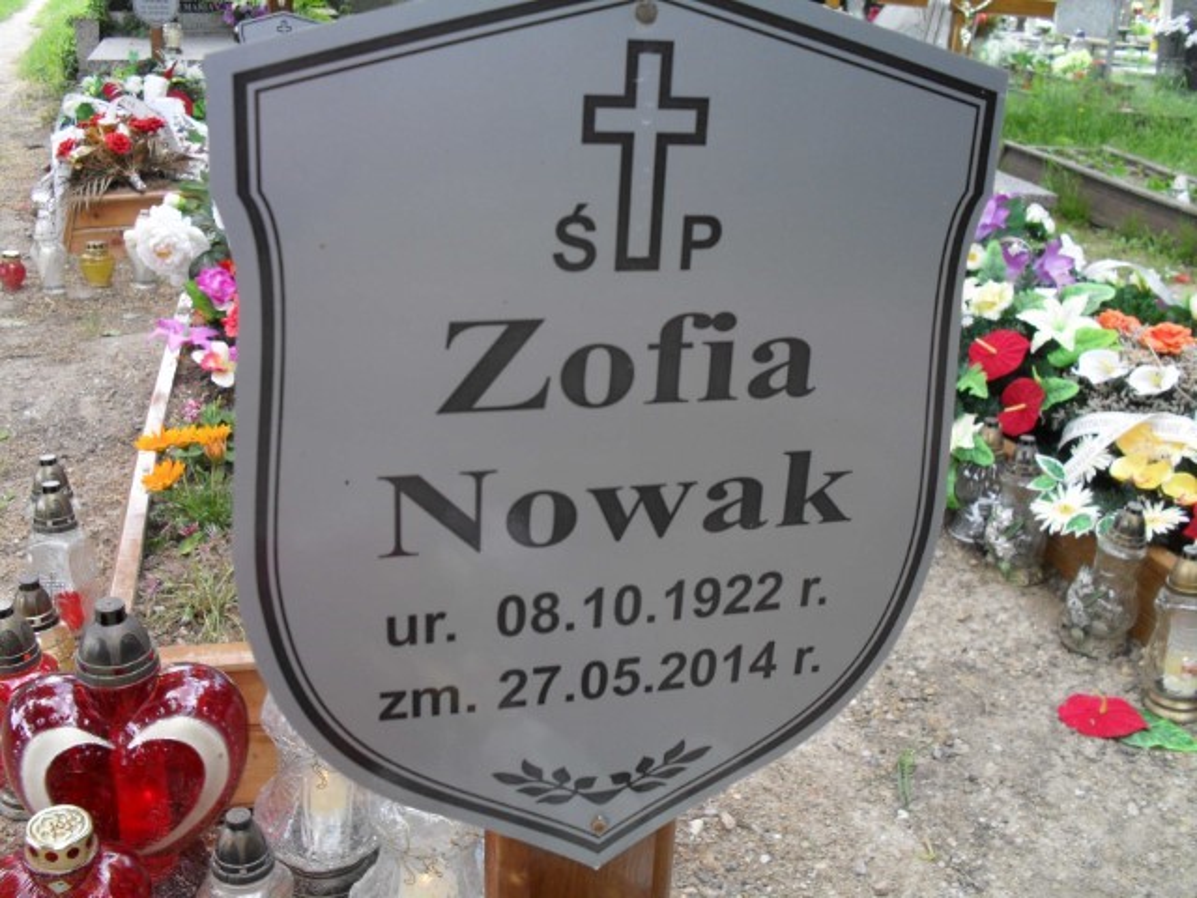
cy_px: 449
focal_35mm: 35
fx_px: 1210
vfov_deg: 40.7
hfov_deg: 52.6
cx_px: 598
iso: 100
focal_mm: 6.3
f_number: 3.2
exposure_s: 1/90
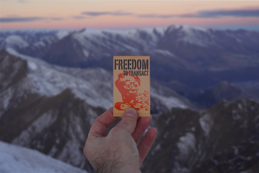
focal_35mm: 52
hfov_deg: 37.8
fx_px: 378
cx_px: 130
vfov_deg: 25.8
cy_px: 86
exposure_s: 1/160
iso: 400
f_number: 7.1
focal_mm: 35
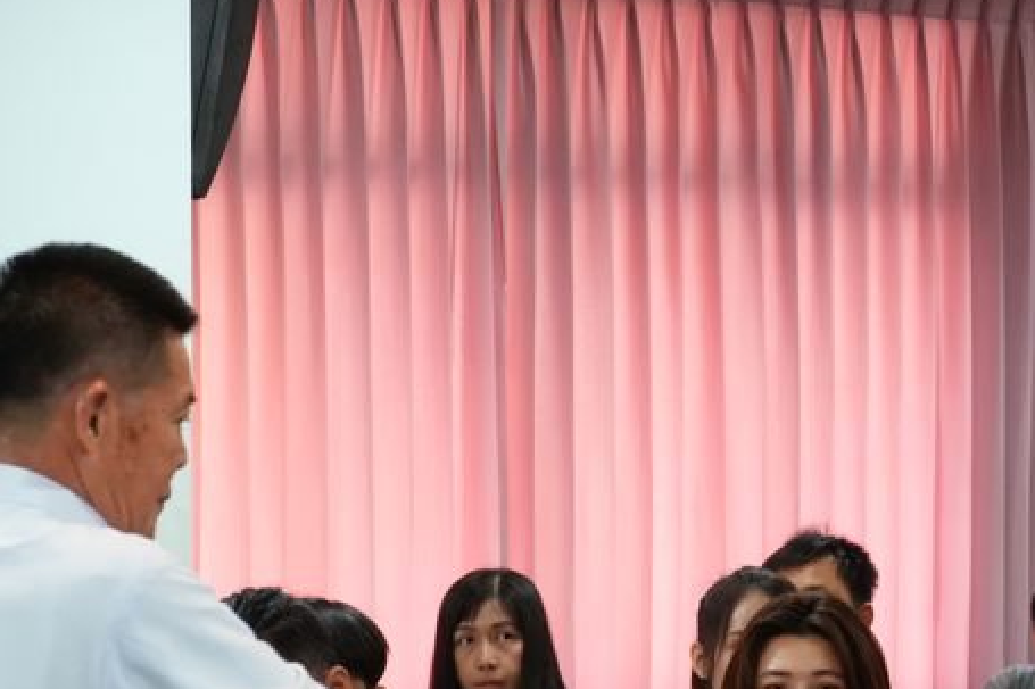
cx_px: 771
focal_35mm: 231
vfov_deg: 5.9
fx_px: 6638
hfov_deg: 8.9
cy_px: 597
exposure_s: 1/30
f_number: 5.6
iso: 1600
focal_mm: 70
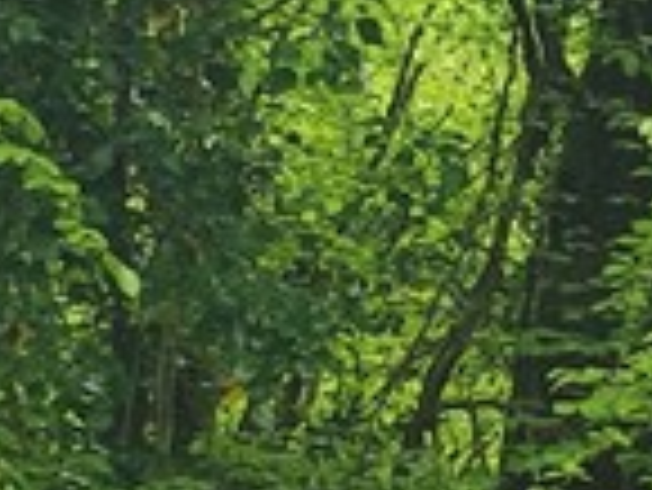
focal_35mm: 173
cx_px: 994
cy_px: 1324
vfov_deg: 7.8
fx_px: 3261
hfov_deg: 11.0
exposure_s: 1/50
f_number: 1.89
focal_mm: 5.43
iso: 106
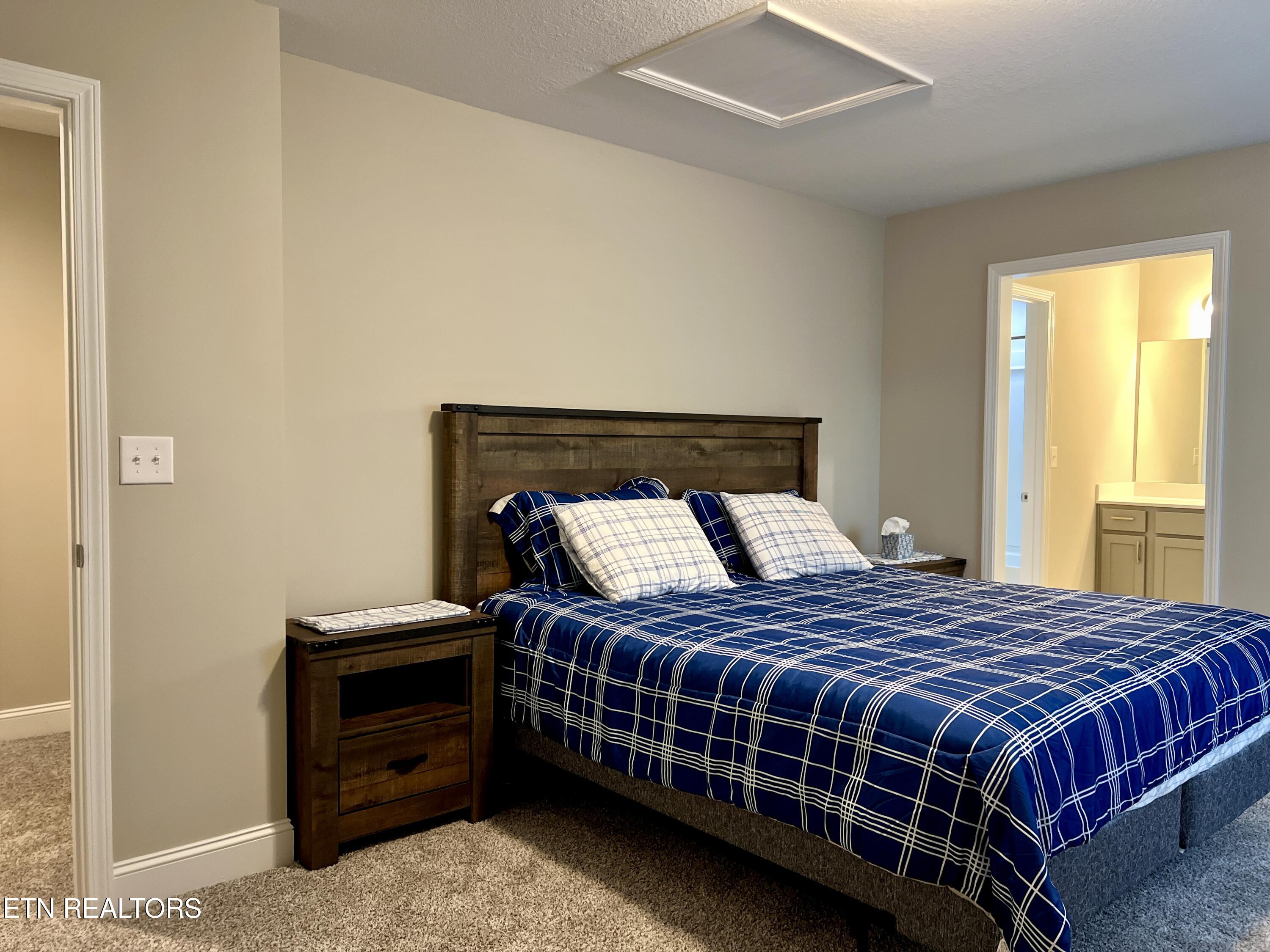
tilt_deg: -2.1
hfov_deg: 67.3
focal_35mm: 26
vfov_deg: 53.1
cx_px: 635
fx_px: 954
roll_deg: -1.0
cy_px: 476
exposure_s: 1/60
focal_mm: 5.7
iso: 200
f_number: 1.5
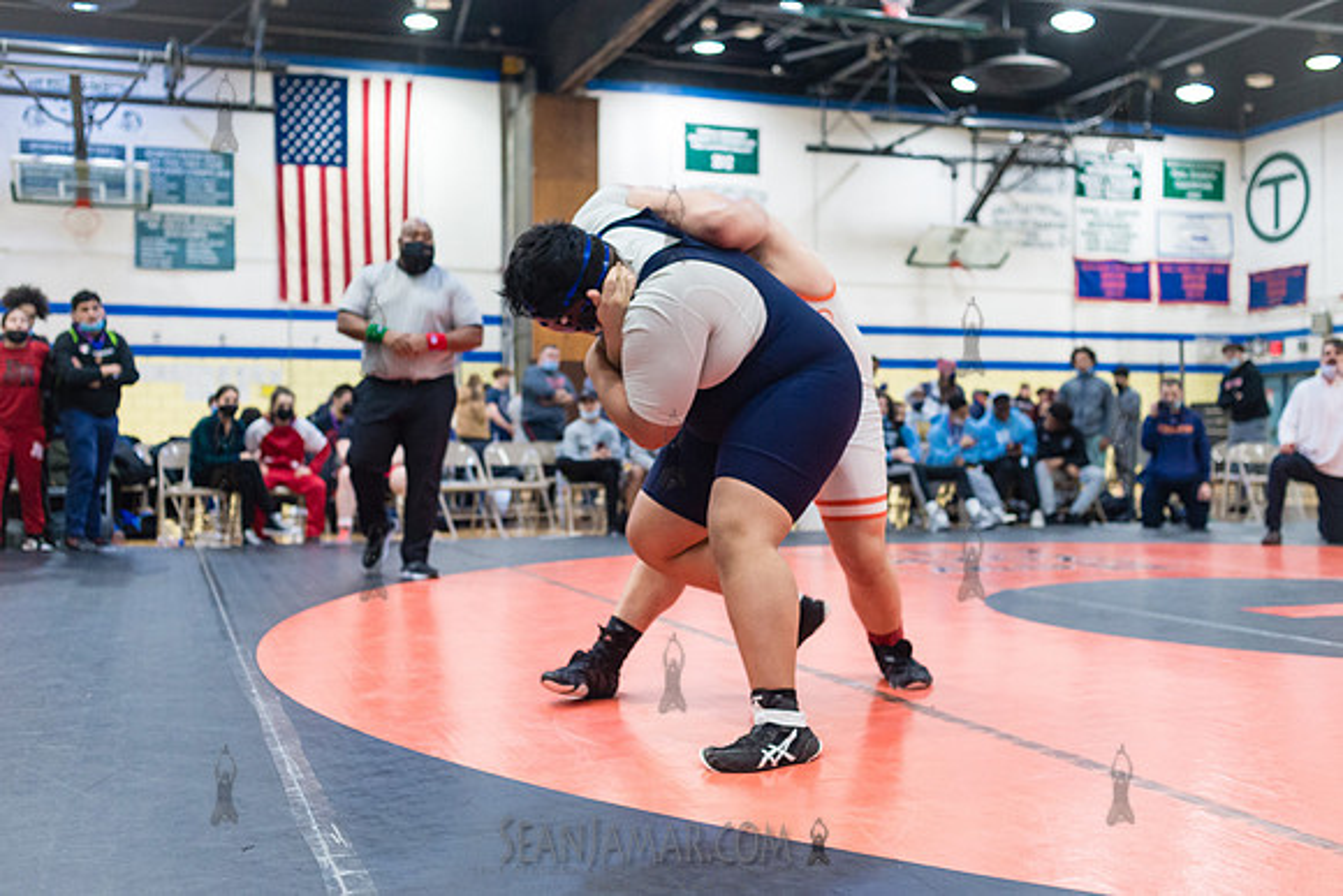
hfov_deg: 50.6
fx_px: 1419
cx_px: 672
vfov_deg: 35.0
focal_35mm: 38
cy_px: 448
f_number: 3.5
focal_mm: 35
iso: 4000
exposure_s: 1/320
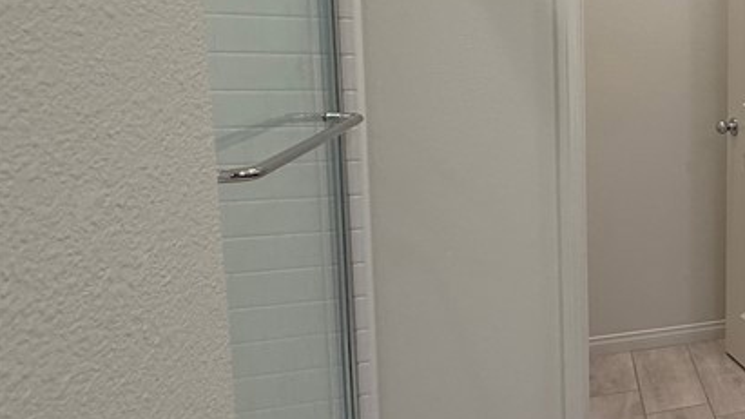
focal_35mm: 38
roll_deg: -2.0
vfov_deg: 30.8
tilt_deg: -7.9
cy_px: 122
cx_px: 923
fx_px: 751
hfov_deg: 37.6
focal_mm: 2.22
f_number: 2.2
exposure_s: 1/120
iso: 160
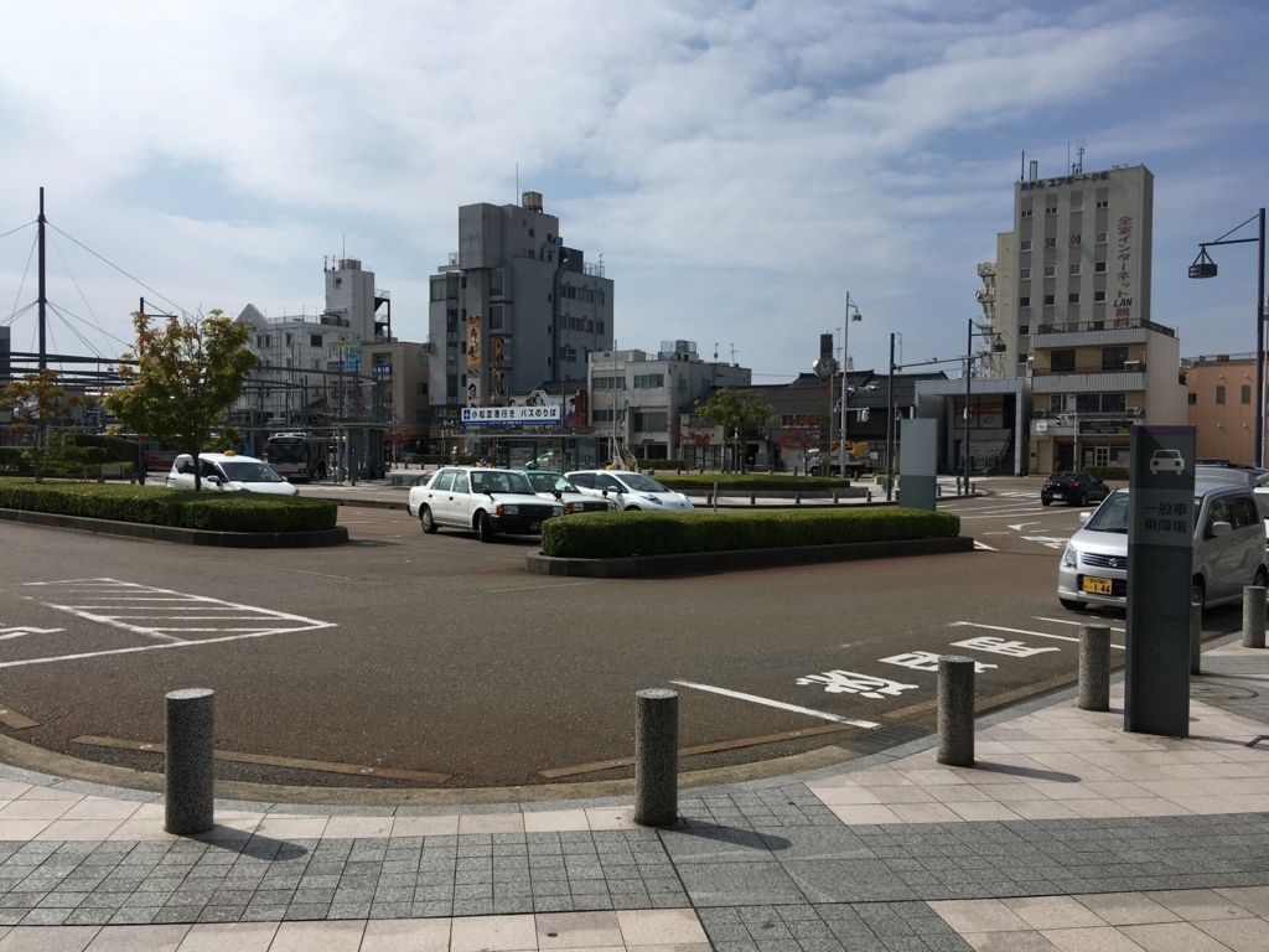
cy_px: 476
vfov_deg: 48.2
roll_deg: -0.1
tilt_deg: -2.9
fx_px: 1063
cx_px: 634
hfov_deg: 61.7
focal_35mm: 29
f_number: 2.2
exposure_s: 1/3846
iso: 25
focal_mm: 4.15
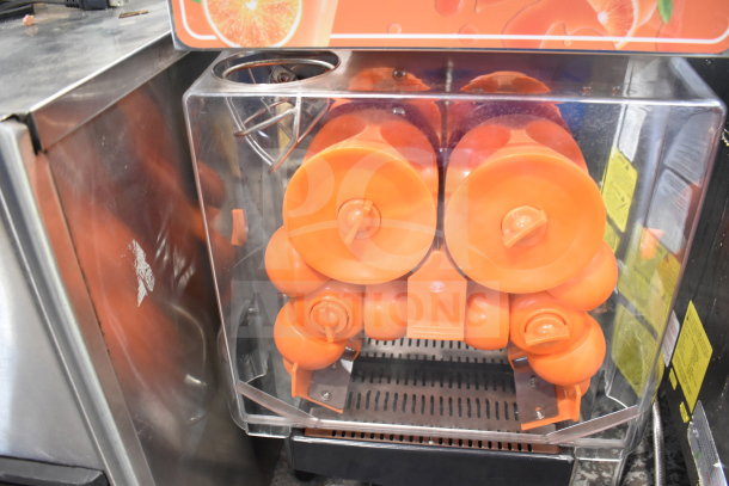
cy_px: 243
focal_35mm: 30
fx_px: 608
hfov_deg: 61.9
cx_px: 364
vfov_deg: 43.6
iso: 1400
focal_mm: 20
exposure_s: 1/30
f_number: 3.5
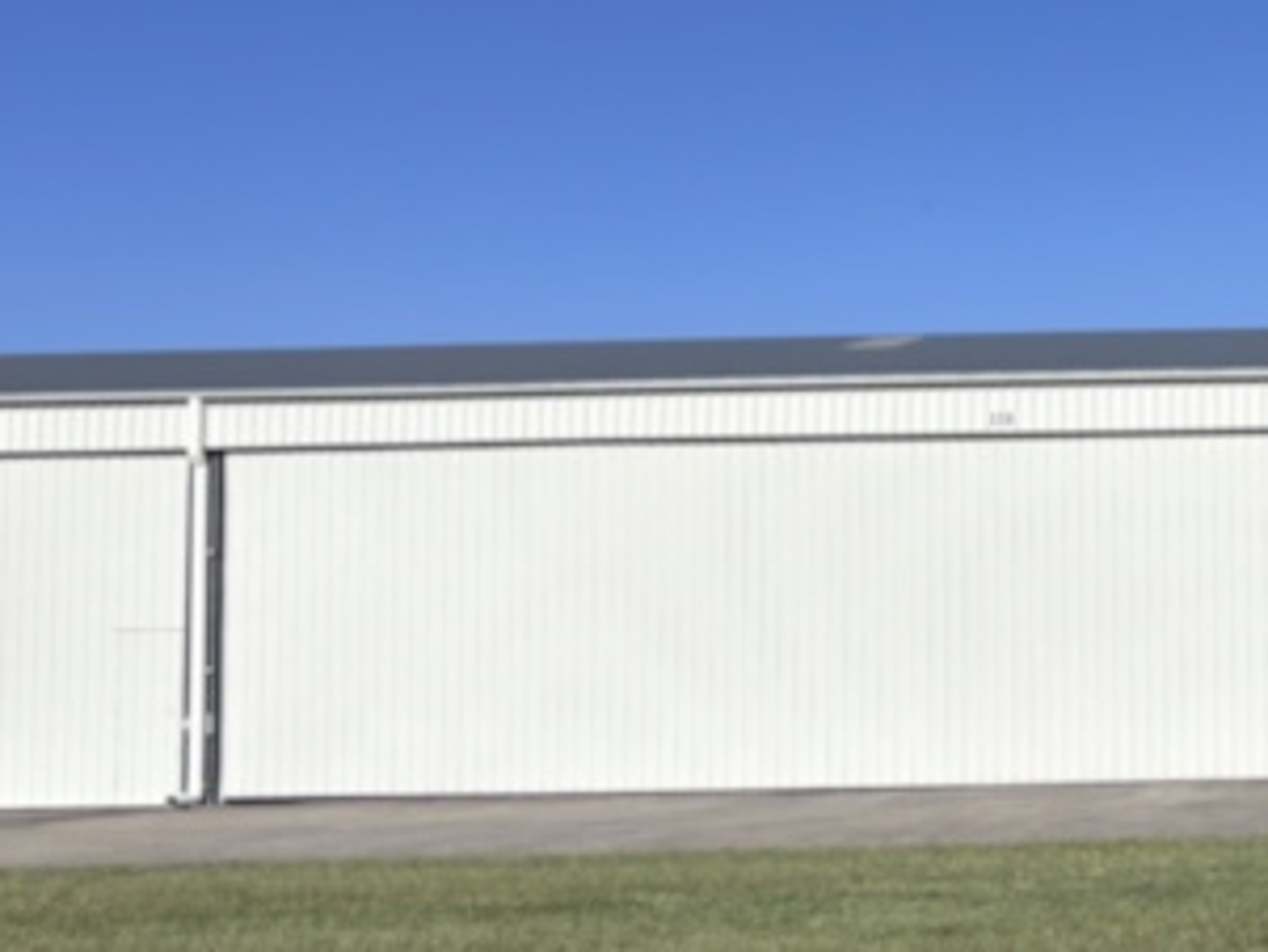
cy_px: 548
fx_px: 2529
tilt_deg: +3.5
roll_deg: +3.1
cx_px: 1394
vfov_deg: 21.3
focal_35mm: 69
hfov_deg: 26.0
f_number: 1.6
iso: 50
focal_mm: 5.96
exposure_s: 1/8333
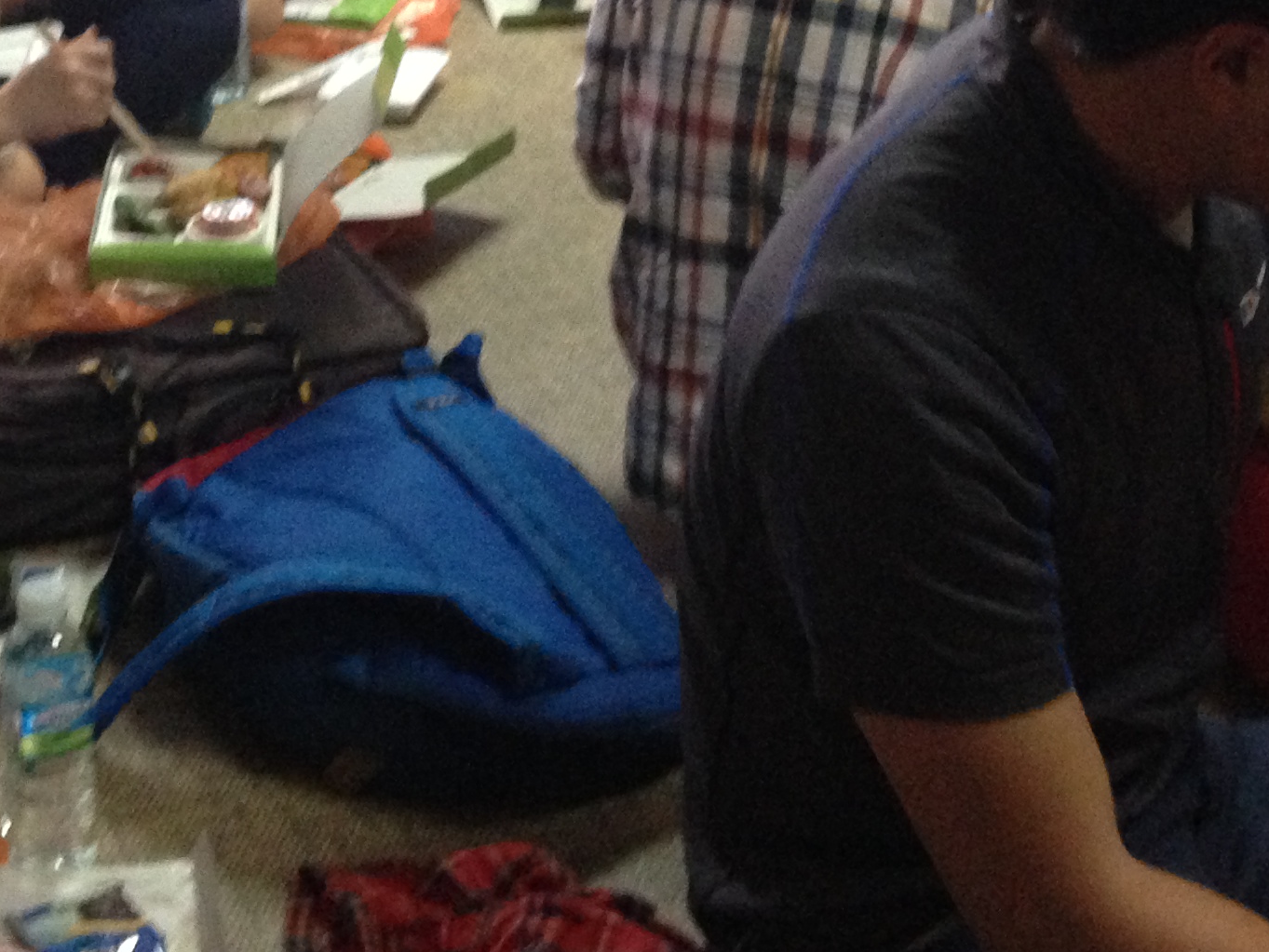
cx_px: 476
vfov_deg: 18.1
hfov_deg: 24.6
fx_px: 2897
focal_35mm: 79
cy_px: -67
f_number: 2.4
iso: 400
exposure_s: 1/17
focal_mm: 4.13
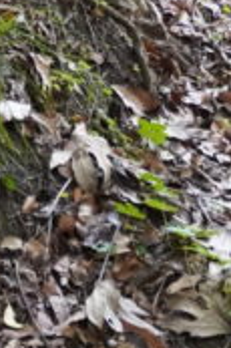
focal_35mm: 222
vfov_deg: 9.2
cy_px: -60
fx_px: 2141
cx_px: 351
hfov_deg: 6.1
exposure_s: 1/160
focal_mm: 32
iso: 4000
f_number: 5
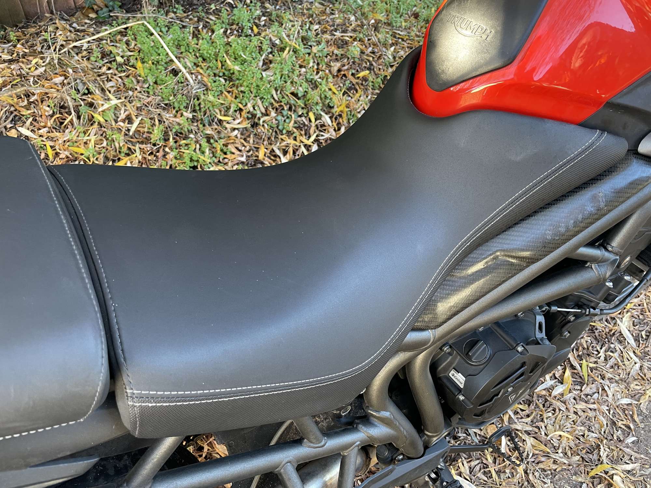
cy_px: 244
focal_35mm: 26
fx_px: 489
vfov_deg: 53.1
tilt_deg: -45.1
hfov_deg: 67.3
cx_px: 326
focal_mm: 4.2
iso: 125
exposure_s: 1/98
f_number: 1.6
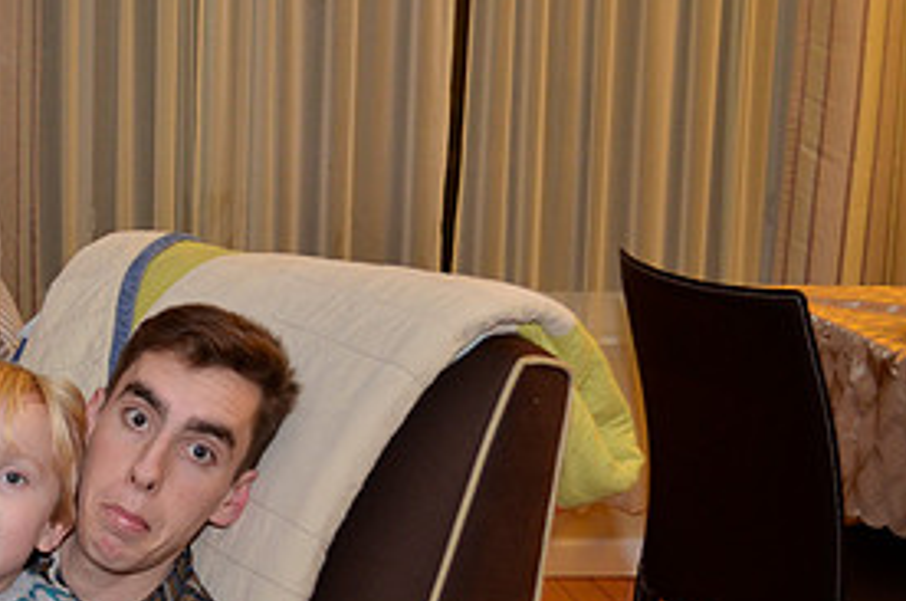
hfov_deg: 23.6
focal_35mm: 82
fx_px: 2060
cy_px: 282
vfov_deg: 16.6
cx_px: -30
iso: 800
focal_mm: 26
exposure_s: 1/60
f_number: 4.2
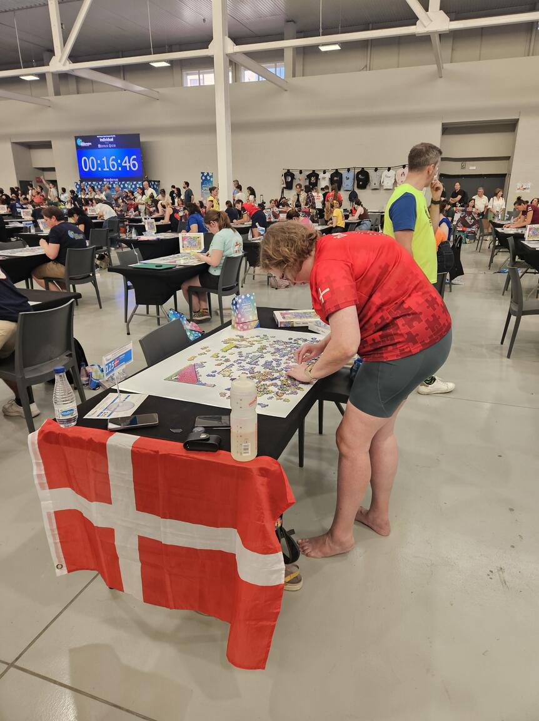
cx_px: 270
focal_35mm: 23
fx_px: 478
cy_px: 360
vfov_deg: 74.0
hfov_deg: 58.8
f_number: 1.8
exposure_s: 1/180
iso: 160
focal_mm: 5.4
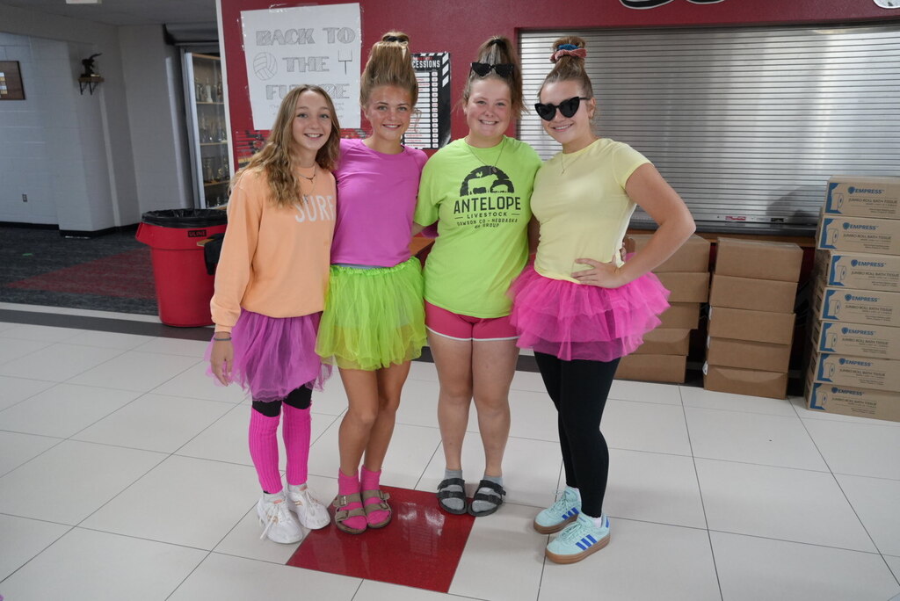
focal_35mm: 27
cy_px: 300
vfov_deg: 48.0
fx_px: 675
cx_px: 450
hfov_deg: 67.4
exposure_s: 1/160
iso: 1250
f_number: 4
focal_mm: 18
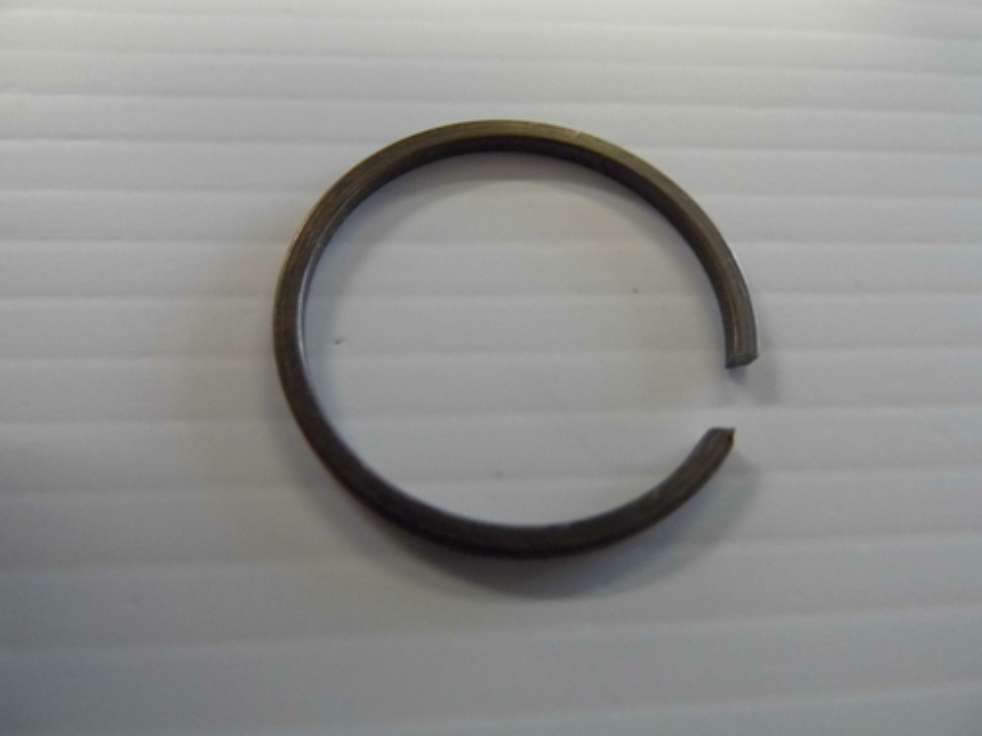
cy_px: 368
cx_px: 491
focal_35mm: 25
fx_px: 709
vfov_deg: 54.9
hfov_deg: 69.4
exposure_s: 1/50
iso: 400
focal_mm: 4.5
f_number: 3.1
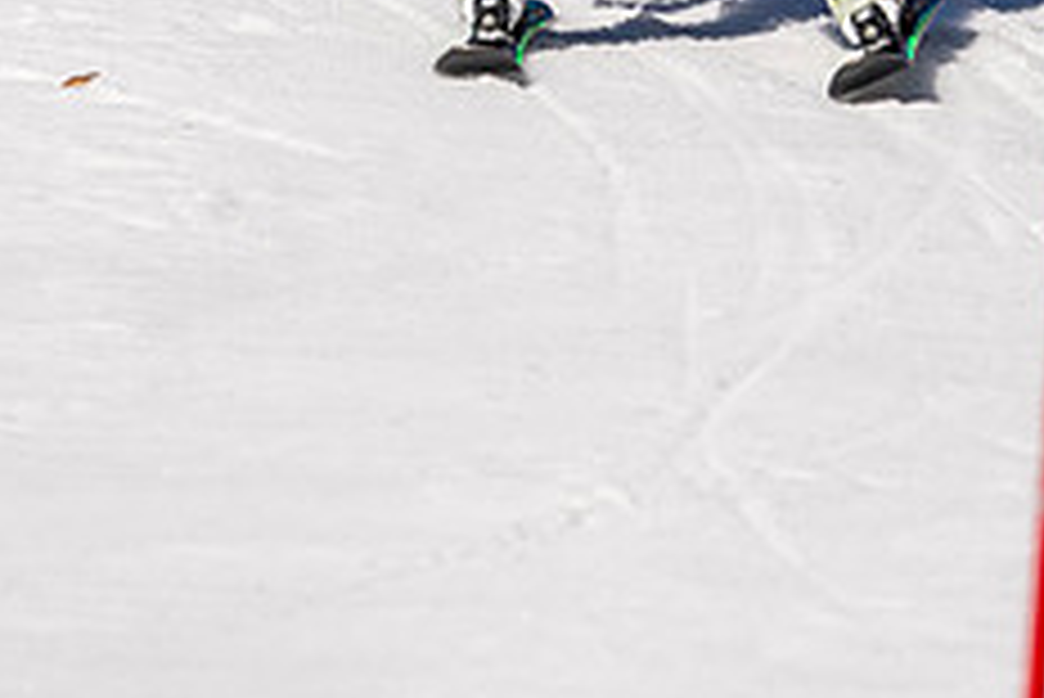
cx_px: 964
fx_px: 55742
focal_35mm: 1921
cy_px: -299
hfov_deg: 1.1
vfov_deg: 0.7
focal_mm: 560
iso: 200
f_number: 8
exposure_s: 1/2000
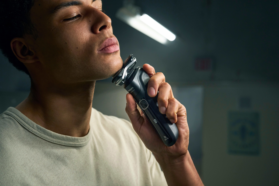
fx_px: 387
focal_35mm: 50
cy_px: 93
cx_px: 140
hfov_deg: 39.6
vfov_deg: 27.0
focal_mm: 50
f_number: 4.5
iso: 1000
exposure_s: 1/200
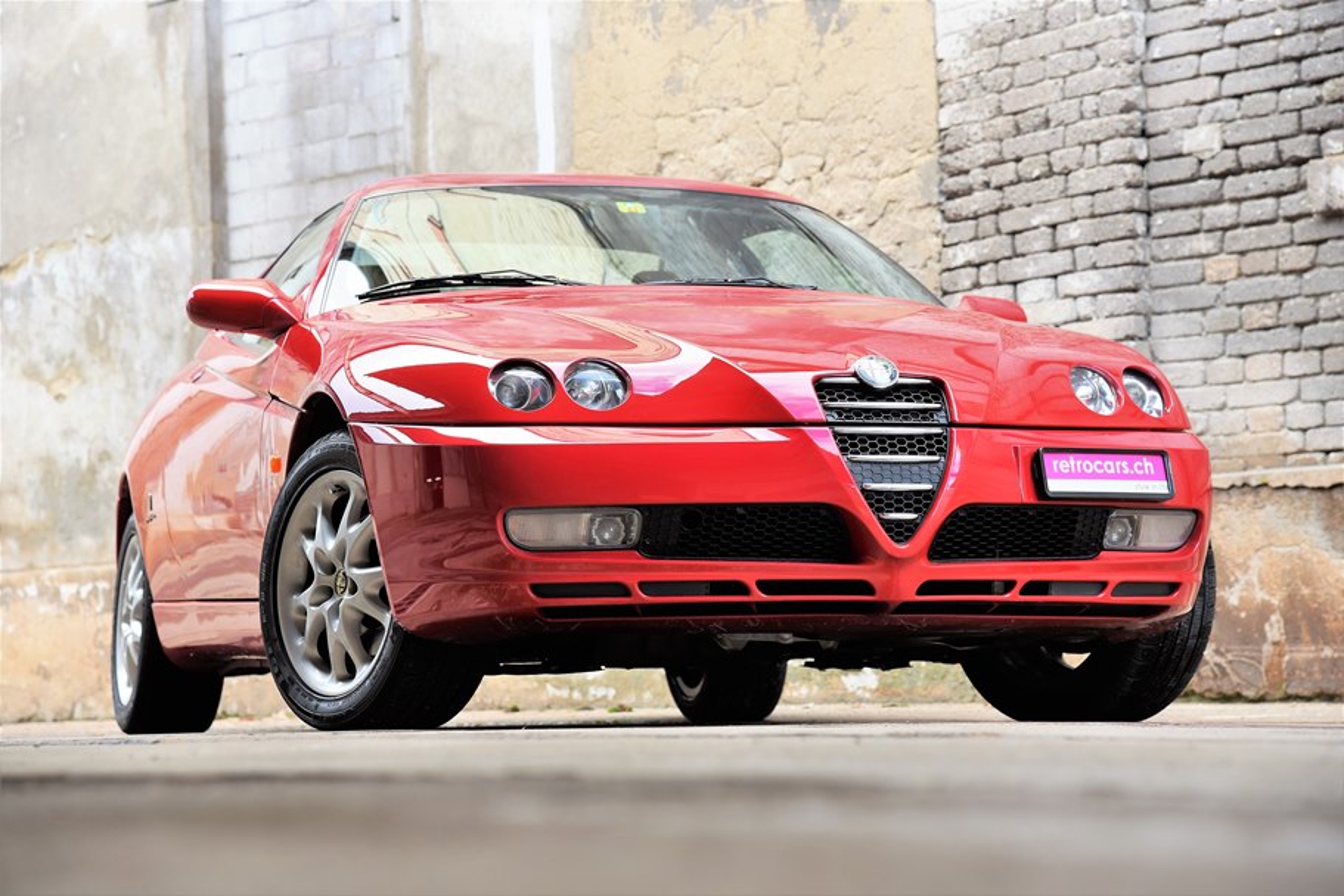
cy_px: 448
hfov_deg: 20.8
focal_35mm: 98
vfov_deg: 14.0
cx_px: 672
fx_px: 3660
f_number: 5.6
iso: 400
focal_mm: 98
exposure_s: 1/125
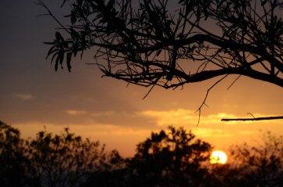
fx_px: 1608
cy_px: 78
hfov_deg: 10.1
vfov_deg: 6.7
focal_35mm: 205
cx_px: 175
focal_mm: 110
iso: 400
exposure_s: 1/160
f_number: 6
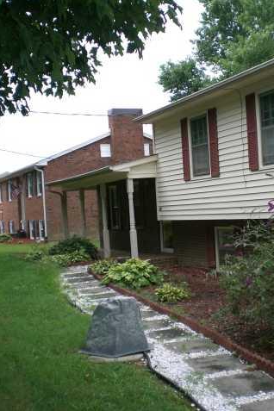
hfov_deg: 25.2
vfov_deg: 37.5
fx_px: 605
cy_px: 206
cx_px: 205
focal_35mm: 53
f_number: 3.1
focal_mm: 6.3
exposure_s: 1/250
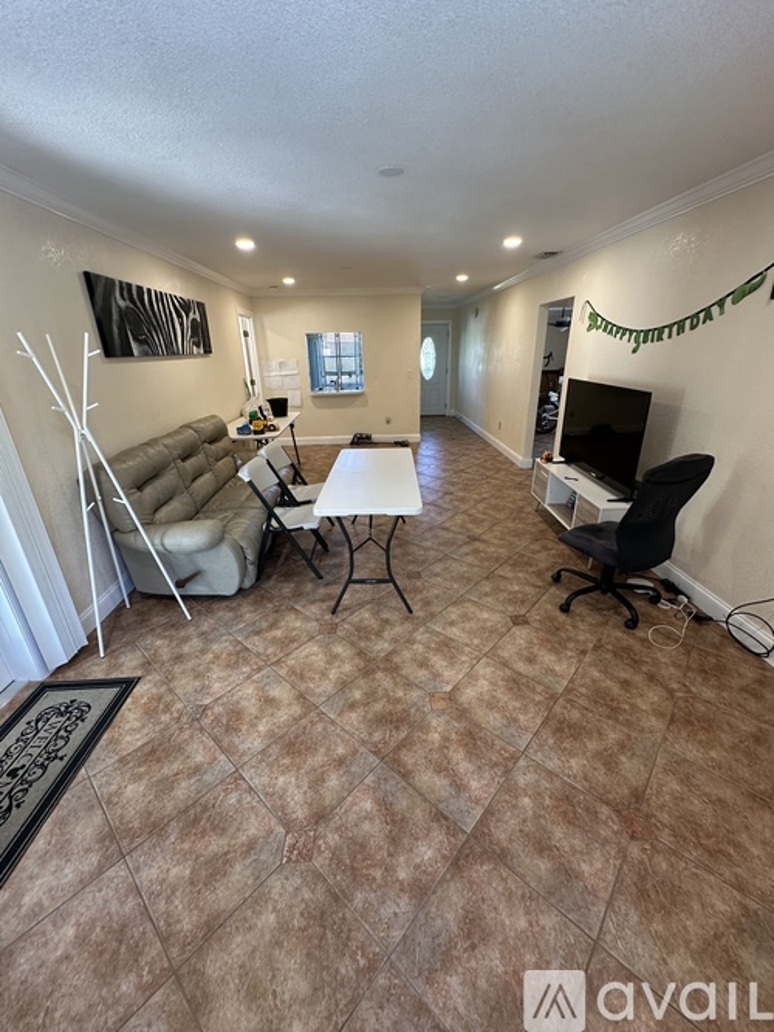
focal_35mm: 14
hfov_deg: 85.7
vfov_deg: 102.1
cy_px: 516
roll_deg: +0.3
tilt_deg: -21.2
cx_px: 387
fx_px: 418
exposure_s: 1/60
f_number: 2.2
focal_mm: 2.22
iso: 160
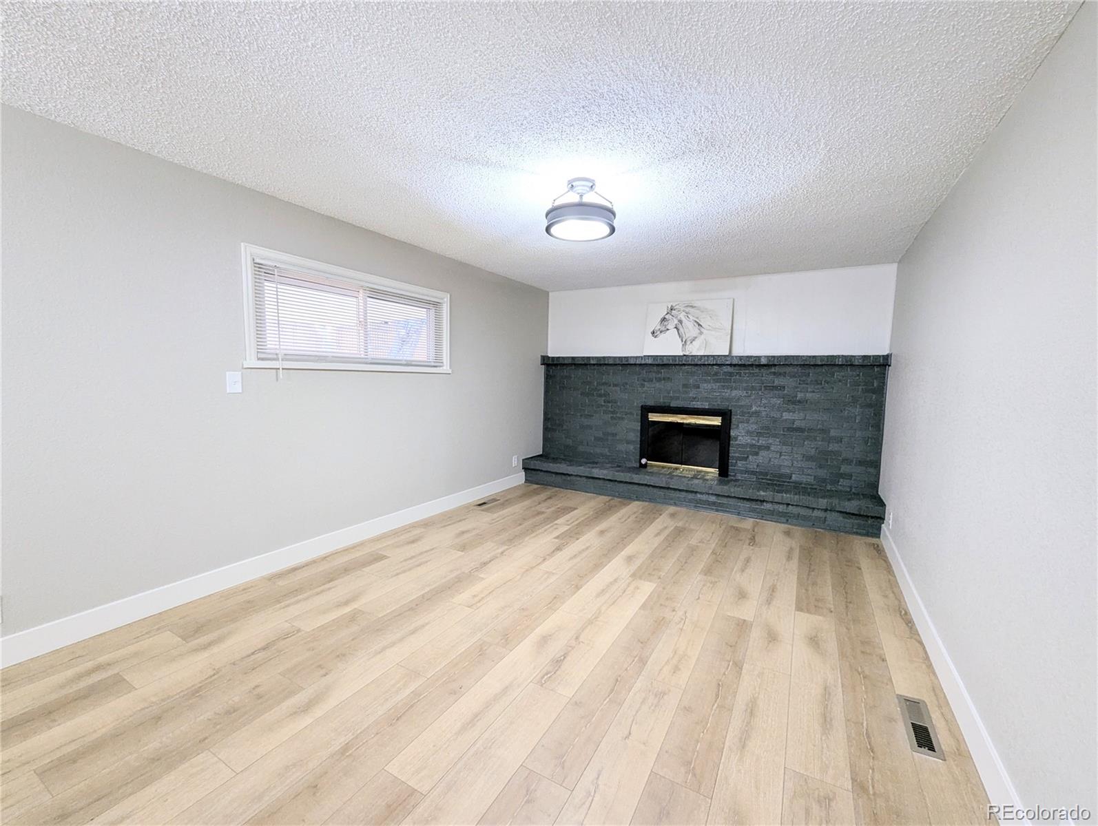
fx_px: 413
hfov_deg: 106.1
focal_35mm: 13
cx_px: 549
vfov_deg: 90.1
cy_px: 413
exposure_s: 1/40
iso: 48
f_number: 2.2
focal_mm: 1.95
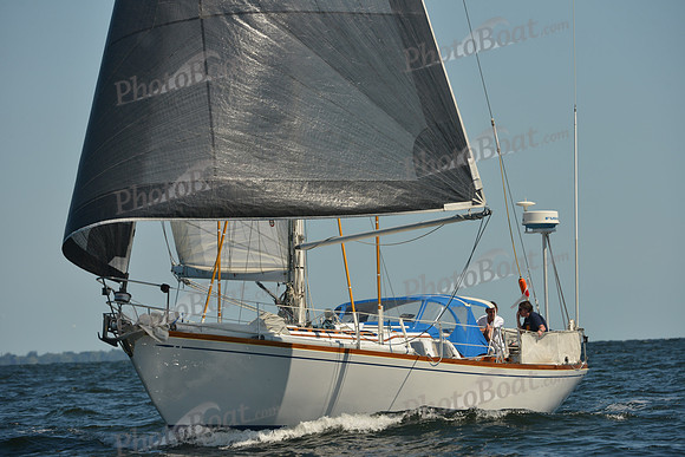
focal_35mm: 300
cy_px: 228
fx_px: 5709
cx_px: 342
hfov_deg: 6.9
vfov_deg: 4.6
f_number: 8
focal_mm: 300
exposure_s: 1/1250
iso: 320
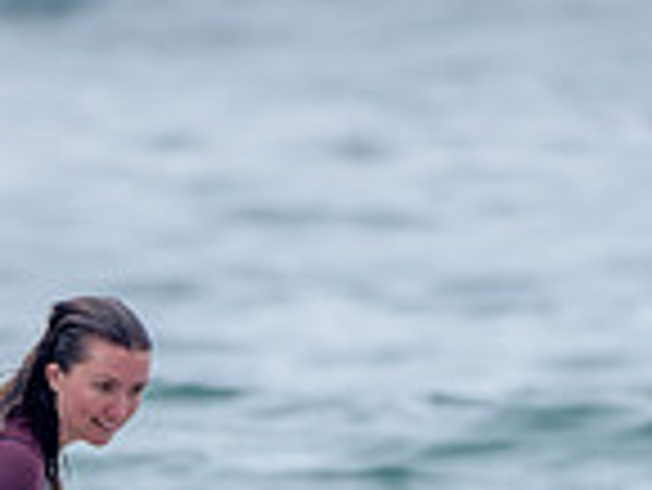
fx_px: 44563
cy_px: 794
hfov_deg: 0.8
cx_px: 98
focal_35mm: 2364
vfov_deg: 0.6
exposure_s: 1/1250
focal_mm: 500
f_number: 5.6
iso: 220
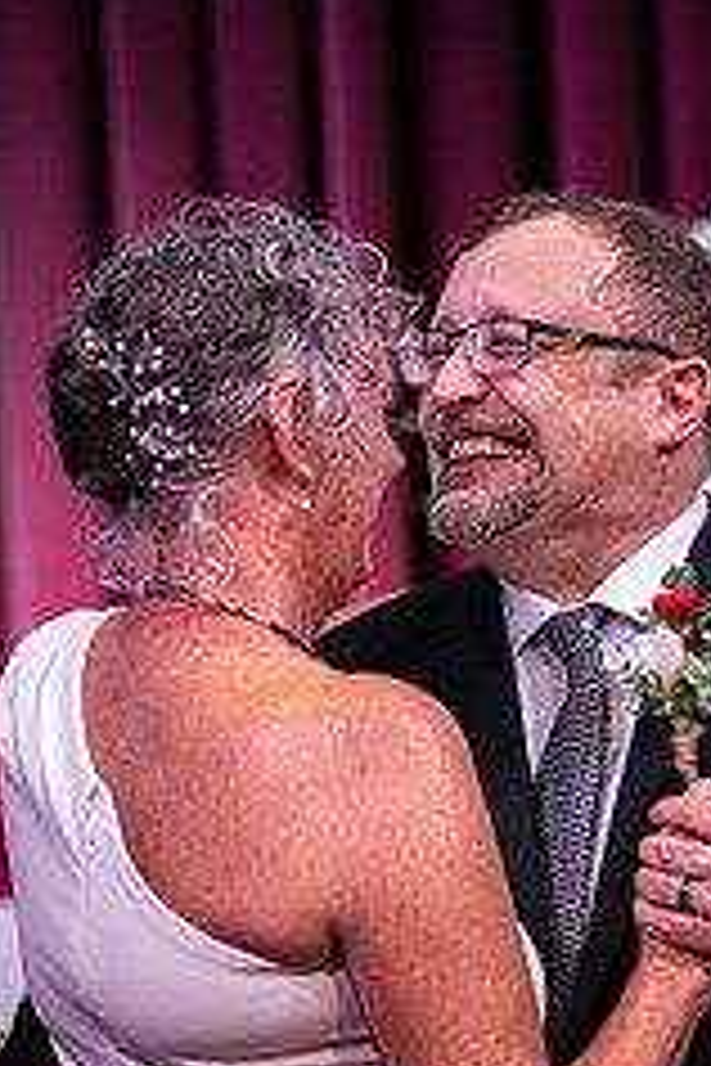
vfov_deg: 5.4
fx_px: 11257
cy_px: 630
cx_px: 490
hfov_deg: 3.6
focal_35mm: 380
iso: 800
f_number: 2.8
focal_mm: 200
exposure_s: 1/200
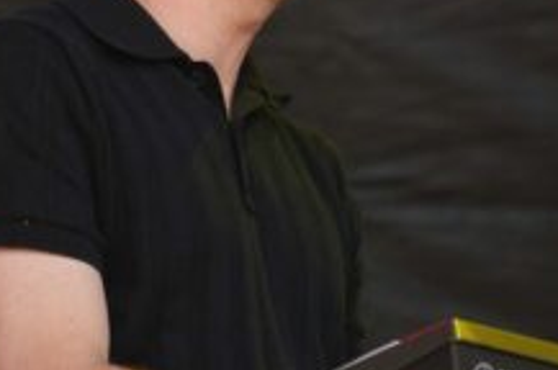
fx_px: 12099
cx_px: 419
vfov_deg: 1.8
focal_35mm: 782
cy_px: -77
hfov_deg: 2.6
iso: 200
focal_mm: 147
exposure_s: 1/250
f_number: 5.6
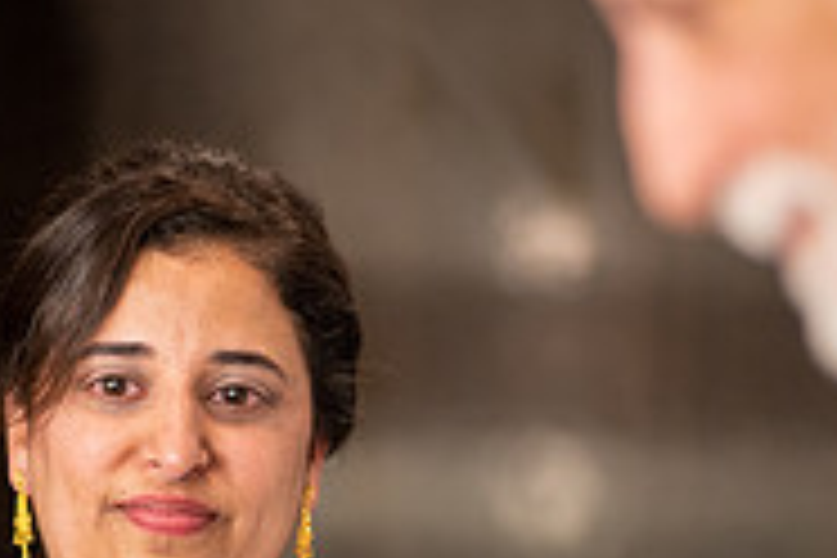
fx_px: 6161
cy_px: 601
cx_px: 266
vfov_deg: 5.2
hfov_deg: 7.8
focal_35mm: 265
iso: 640
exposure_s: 1/160
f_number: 1.8
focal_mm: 85
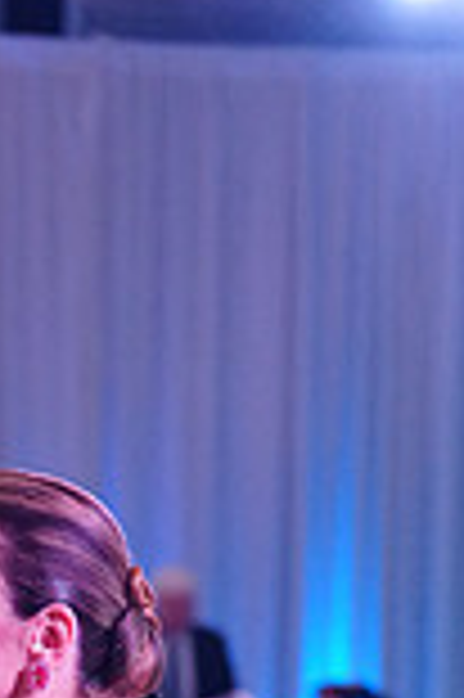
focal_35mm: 262
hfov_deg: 5.2
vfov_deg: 7.6
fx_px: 5076
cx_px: -300
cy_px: 1274
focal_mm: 70
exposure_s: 1/400
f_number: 2.8
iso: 2500
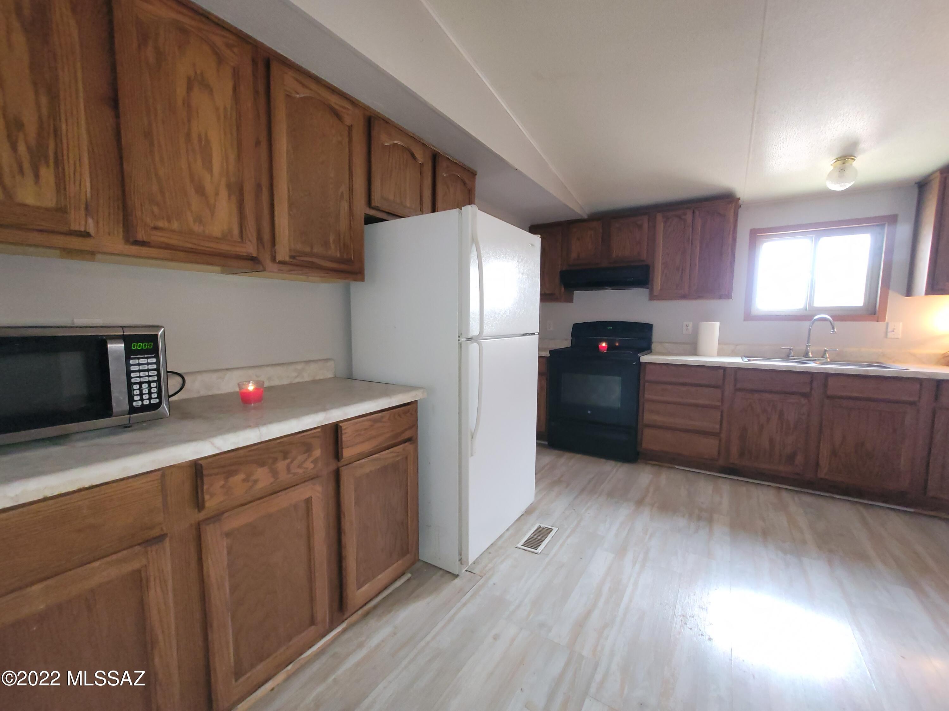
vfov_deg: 89.9
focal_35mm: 13
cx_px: 474
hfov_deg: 106.2
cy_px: 356
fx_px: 356
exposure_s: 1/60
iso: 400
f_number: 2.2
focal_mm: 2.2
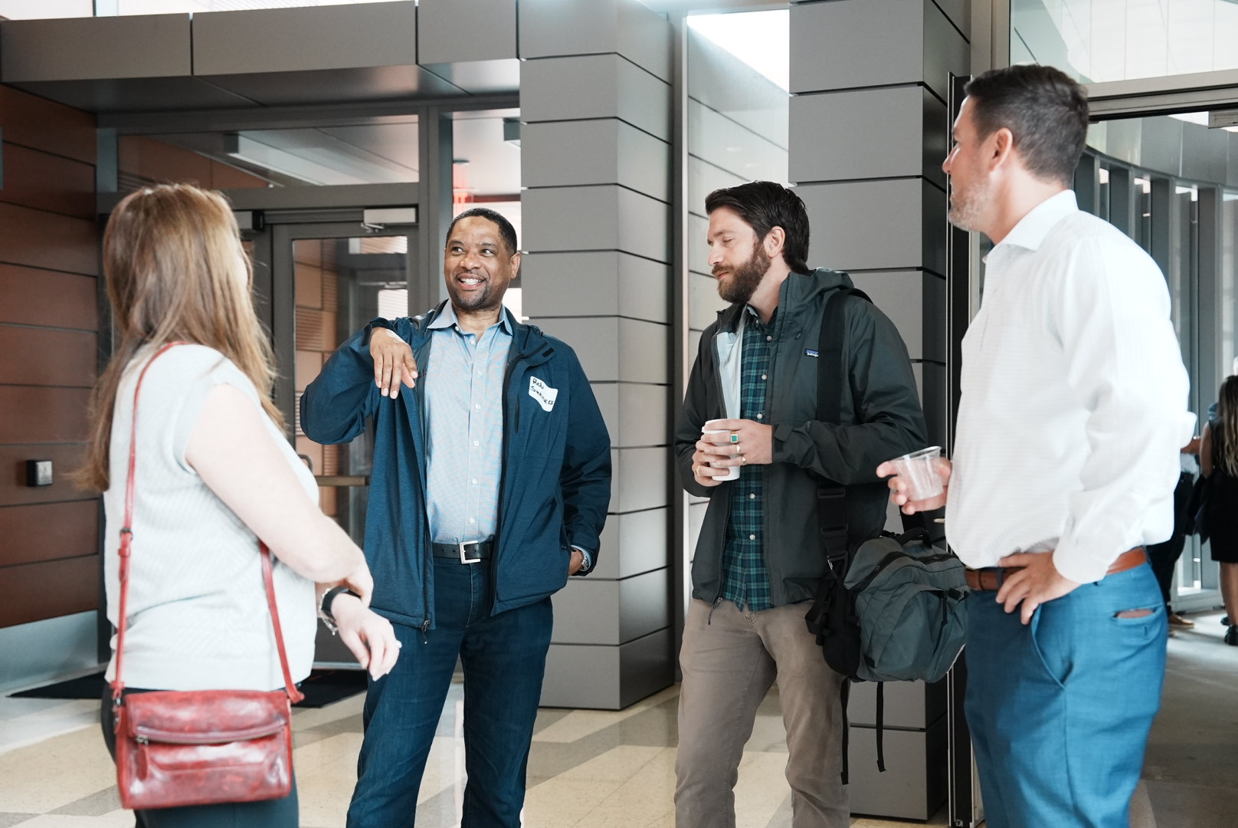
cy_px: 414
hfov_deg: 41.9
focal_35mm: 47
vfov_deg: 28.7
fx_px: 1617
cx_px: 619
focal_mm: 47
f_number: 4
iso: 4000
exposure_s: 1/200
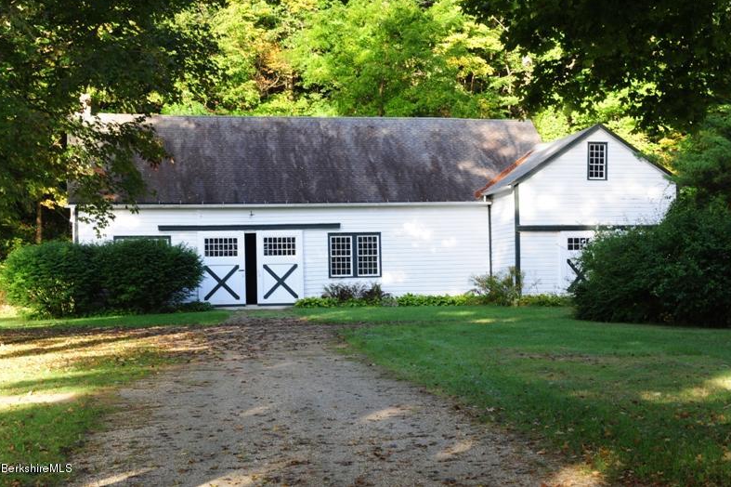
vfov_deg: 21.6
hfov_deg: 31.9
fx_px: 1279
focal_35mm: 63
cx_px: 367
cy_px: 241
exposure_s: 1/20
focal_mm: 62
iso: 320
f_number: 13
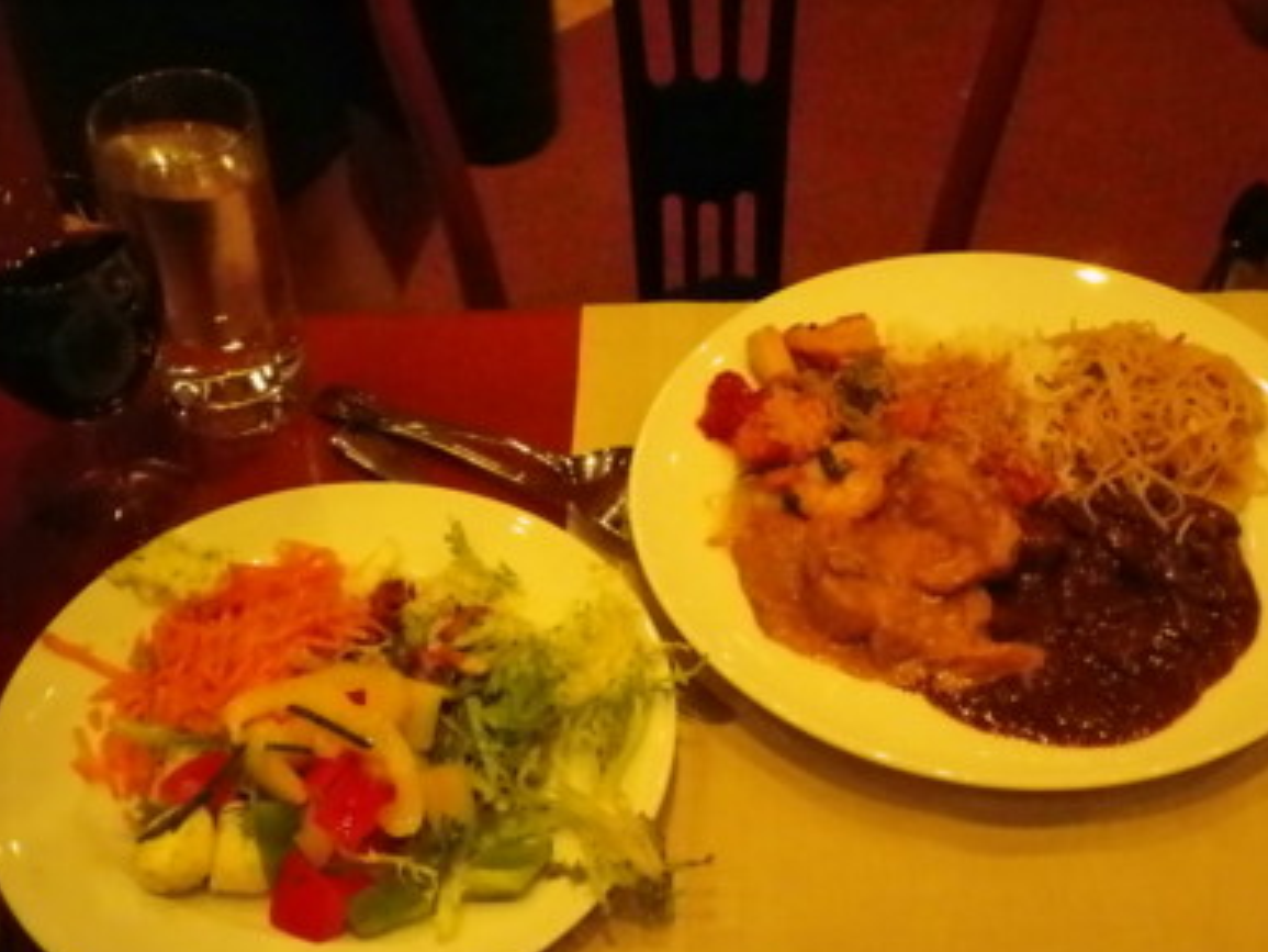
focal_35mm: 55
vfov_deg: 26.5
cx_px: 731
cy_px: 550
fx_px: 2015
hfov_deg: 34.9
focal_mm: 8.46
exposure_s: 1/30
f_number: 4.6
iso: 800
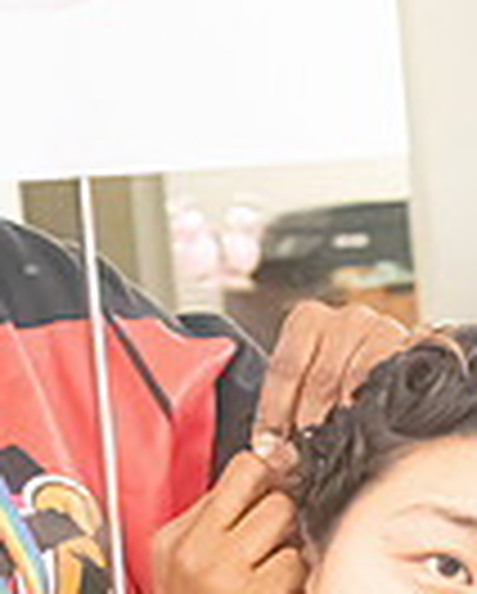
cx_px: 711
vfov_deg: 6.7
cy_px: 610
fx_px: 5071
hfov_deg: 5.3
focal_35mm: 288
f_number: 9
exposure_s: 1/500
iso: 16000
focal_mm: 70
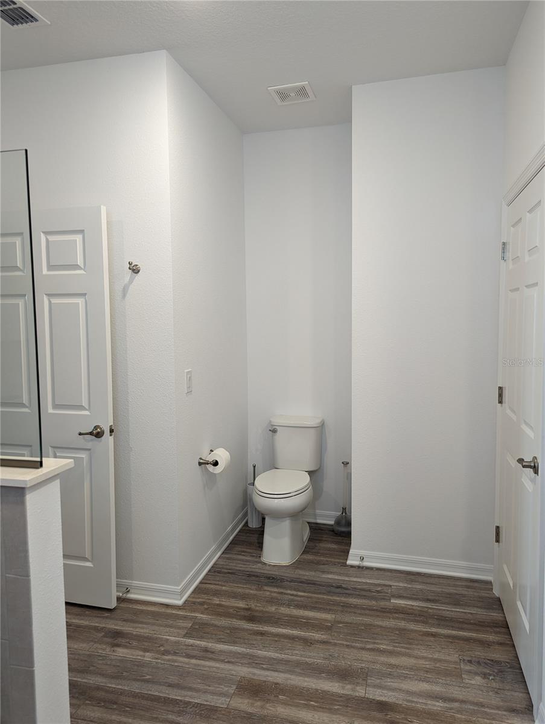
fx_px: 503
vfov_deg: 71.5
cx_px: 272
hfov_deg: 56.9
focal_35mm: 24
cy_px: 362
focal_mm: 6.81
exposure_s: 1/40
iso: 84
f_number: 1.85
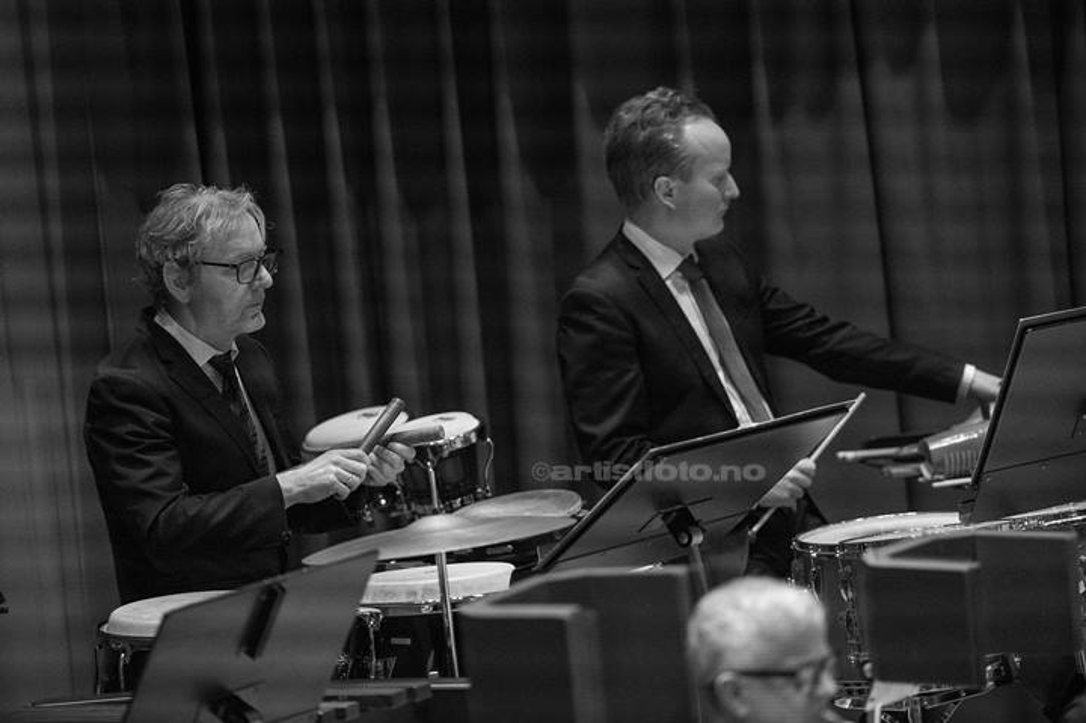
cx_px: 543
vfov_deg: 4.6
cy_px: 362
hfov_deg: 6.9
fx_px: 9043
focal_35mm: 300
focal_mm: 300
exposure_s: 1/640
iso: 4000
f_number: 2.8
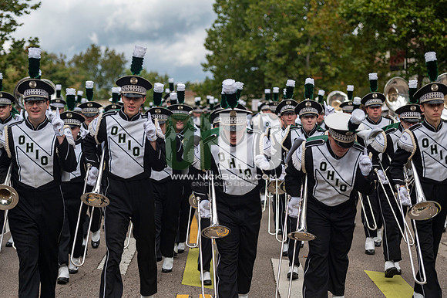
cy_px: 149
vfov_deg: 15.2
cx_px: 224
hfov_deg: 22.6
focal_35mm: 90
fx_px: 1117
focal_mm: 90
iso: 400
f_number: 2.8
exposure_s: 1/8000
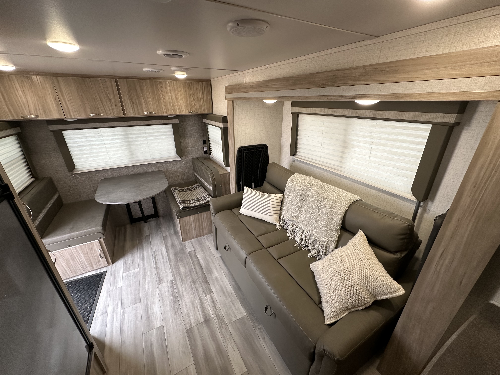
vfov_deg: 85.7
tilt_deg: -21.8
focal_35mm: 14
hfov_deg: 102.1
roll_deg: +0.2
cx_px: 250
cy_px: 188
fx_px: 202
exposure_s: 1/99
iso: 125
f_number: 2.2
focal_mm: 2.22
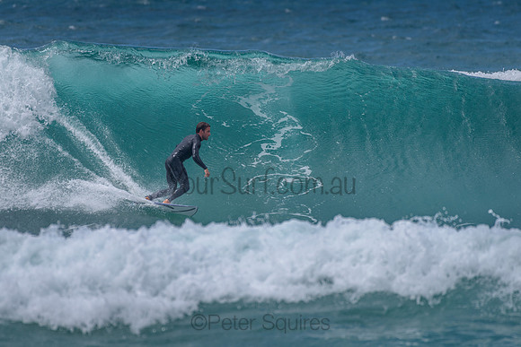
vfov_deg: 2.2
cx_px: 235
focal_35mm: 614
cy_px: 134
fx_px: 8892
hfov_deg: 3.4
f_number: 5.6
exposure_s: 1/2000
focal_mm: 500
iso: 125
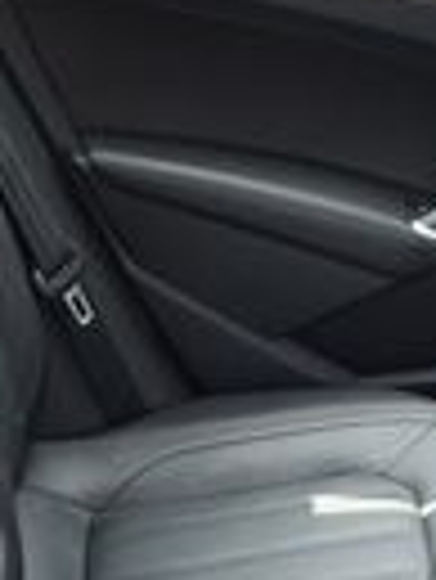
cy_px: 794
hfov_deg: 11.3
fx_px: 2163
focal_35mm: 129
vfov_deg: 14.5
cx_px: 503
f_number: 4
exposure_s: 1/250
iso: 400
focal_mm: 18
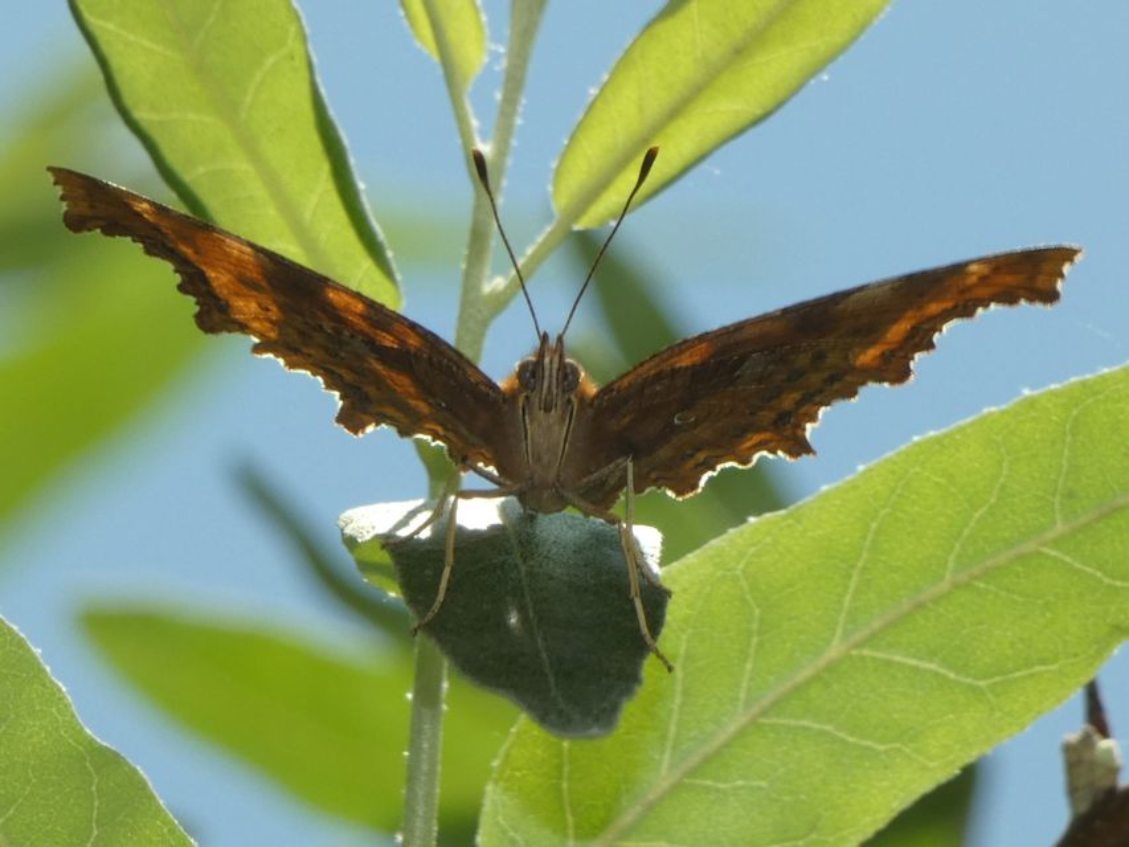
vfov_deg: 3.5
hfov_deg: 4.6
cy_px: 424
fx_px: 13961
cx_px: 564
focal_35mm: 428
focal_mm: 76.7
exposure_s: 1/160
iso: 80
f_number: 5.6
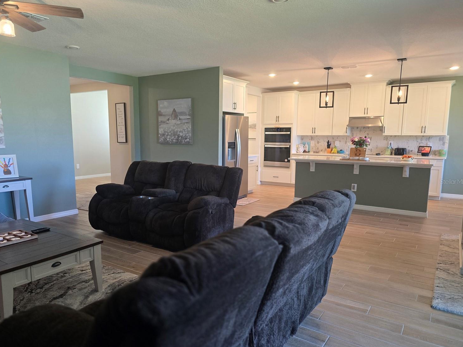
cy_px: 181
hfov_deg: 69.3
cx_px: 218
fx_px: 334
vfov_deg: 54.9
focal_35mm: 25
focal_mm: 6.3
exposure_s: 1/120
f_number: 1.7
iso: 320
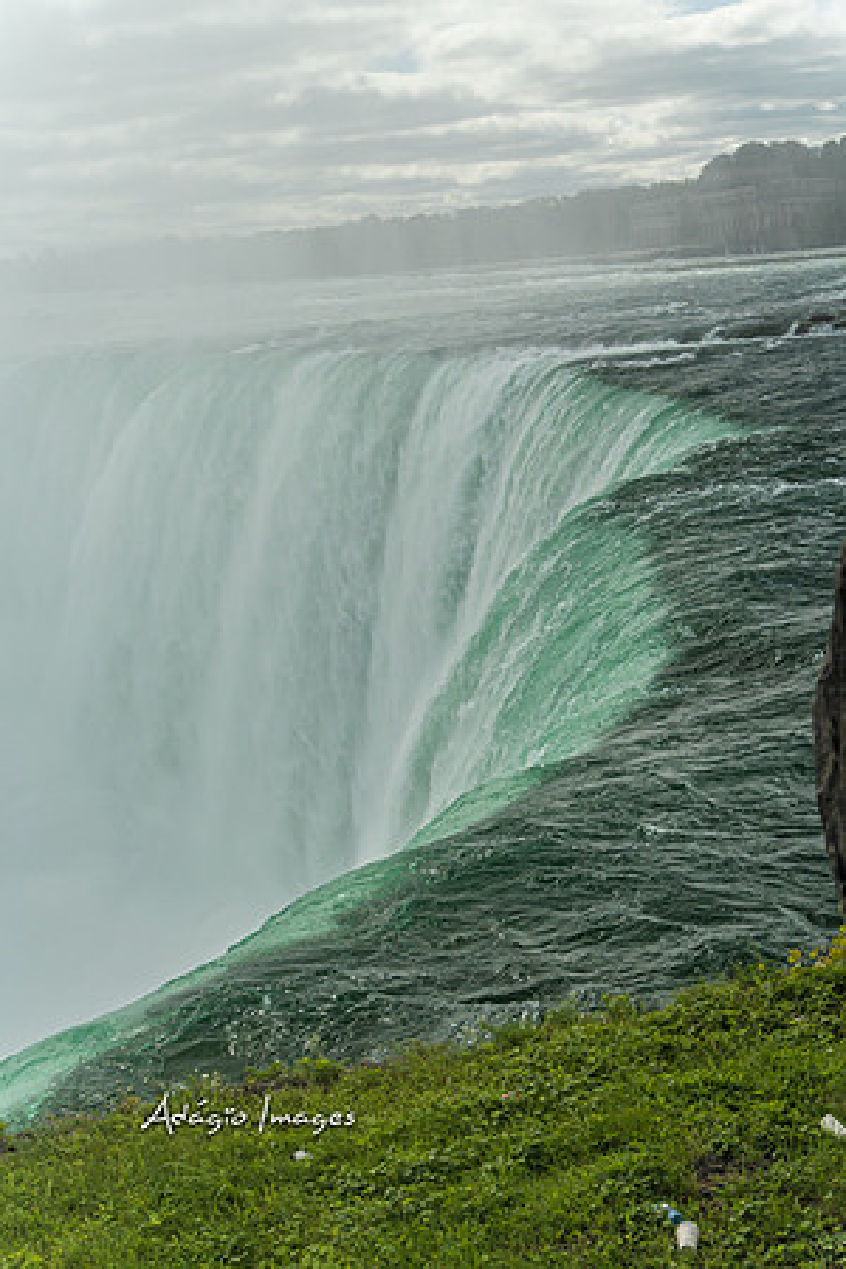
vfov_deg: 33.4
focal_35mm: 60
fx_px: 2115
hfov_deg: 22.6
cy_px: 634
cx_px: 423
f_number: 5.6
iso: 400
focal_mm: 40
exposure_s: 1/1600
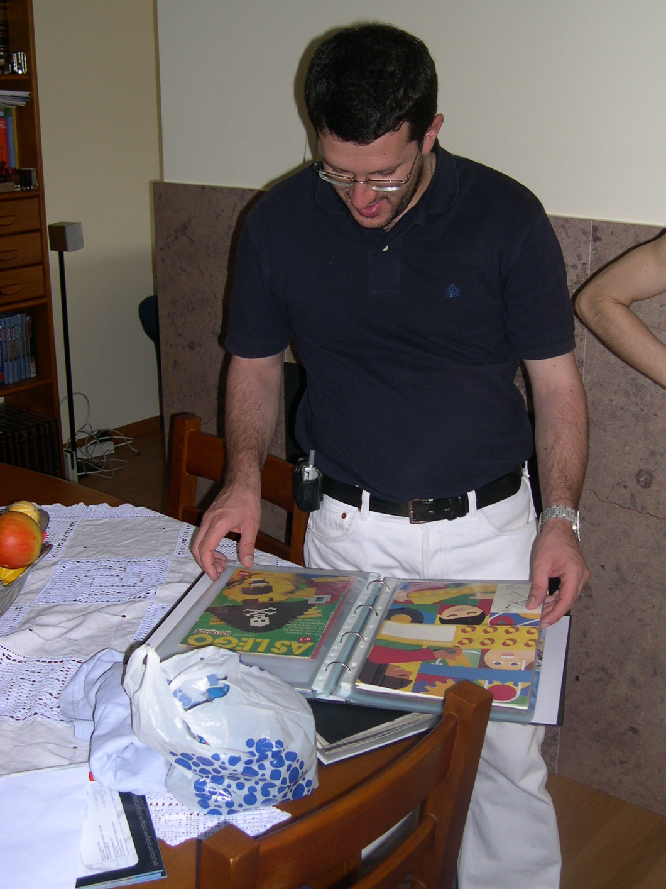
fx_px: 1103
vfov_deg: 43.9
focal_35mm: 43
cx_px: 367
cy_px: 435
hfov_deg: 33.6
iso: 100
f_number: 2.8
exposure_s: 1/60
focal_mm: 8
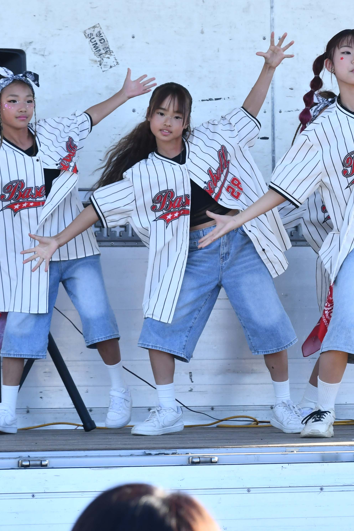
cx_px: 285
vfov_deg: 8.1
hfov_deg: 5.4
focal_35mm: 253
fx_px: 3731
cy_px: 202
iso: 500
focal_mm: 90
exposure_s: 1/400
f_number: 7.1
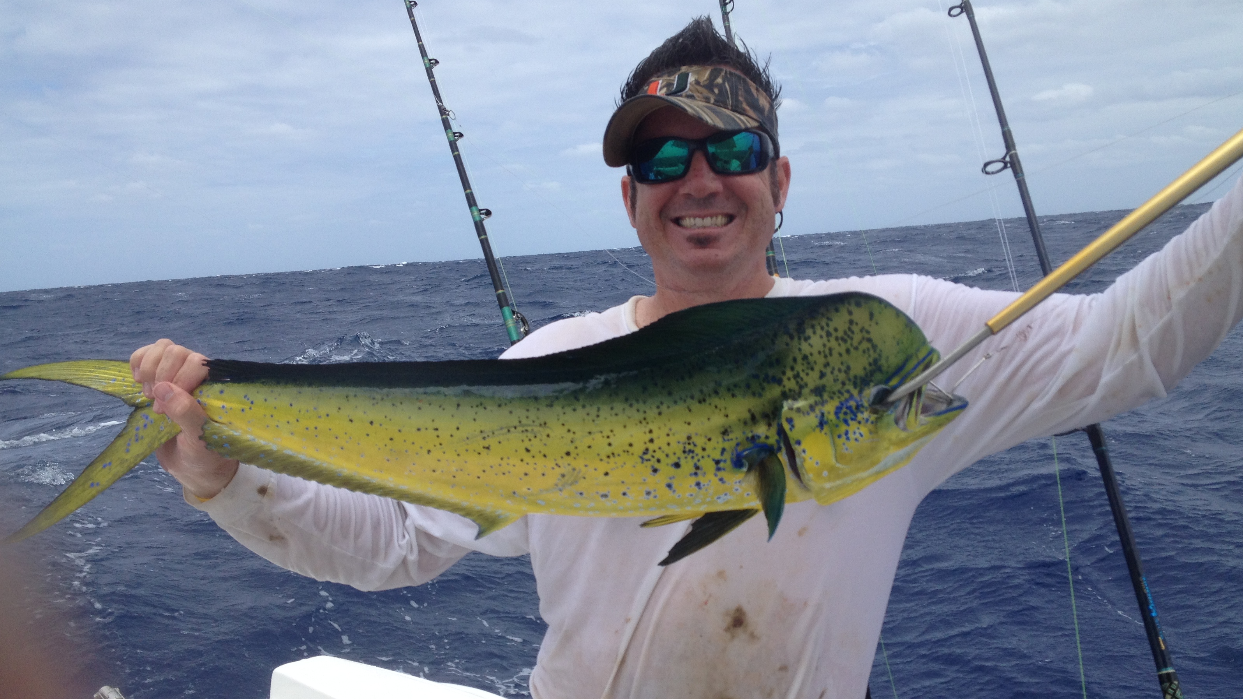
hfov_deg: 51.6
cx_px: 629
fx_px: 1285
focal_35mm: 39
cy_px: 418
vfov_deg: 30.4
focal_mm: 4.28
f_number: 2.4
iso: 50
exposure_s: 1/2045
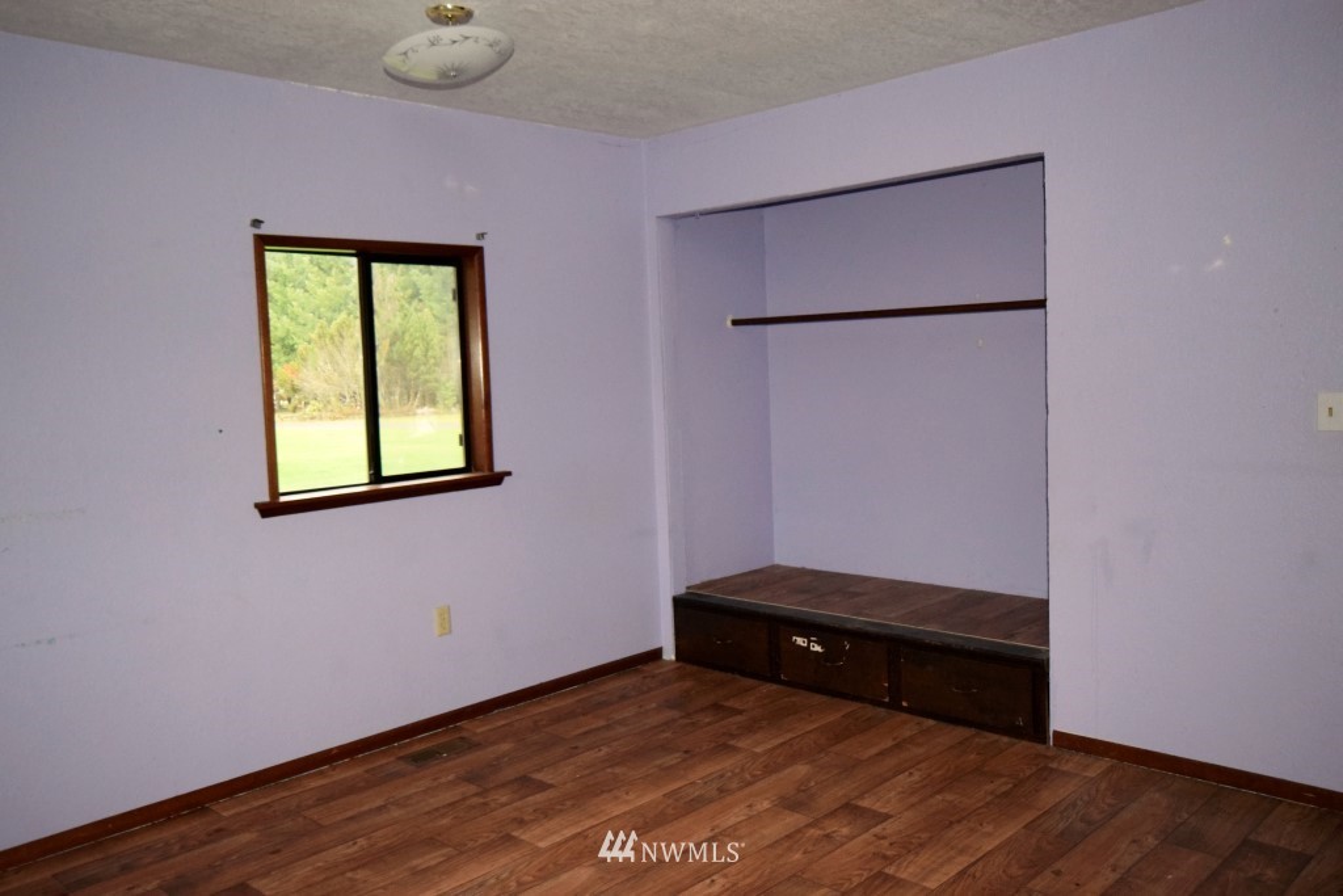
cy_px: 448
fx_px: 1119
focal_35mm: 30
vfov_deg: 43.6
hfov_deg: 61.9
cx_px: 672
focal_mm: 20
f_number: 5.6
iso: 3200
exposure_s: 1/60
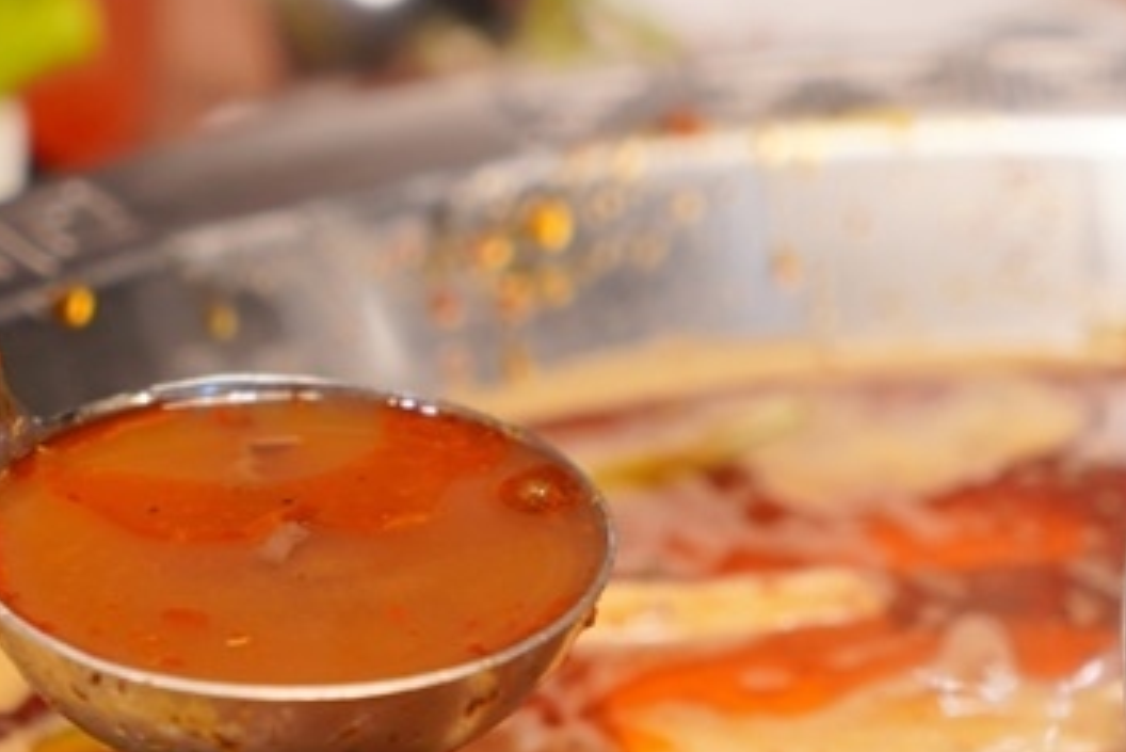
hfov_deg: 12.9
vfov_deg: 8.6
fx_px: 4975
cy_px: 238
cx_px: 477
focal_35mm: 159
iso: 1000
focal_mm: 70
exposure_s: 1/50
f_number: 4
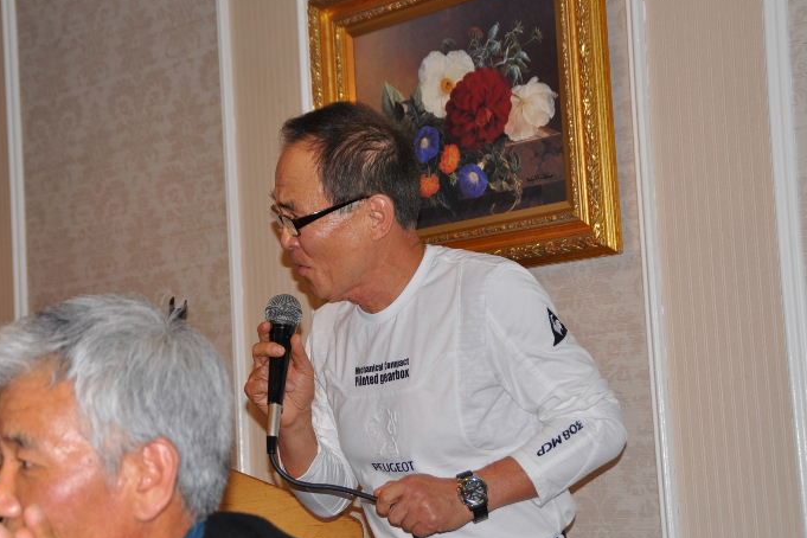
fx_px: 1659
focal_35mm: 74
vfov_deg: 18.4
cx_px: 352
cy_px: 307
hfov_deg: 27.3
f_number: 4.5
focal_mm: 42
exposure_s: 1/60
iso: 200
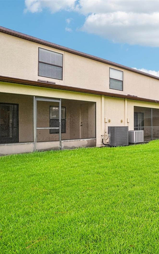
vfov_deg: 77.1
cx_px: 146
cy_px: 127
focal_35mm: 23
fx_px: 159
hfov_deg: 47.2
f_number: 8
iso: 320
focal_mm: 10
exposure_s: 1/30
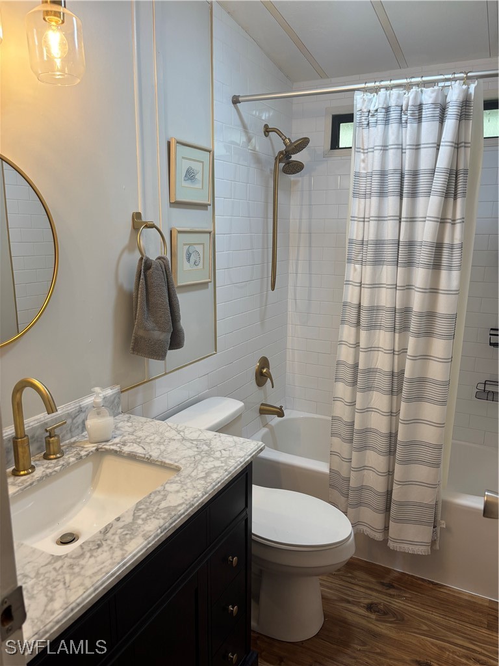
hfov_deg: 53.1
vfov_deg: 67.3
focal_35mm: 26
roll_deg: -0.7
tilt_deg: -12.4
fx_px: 500
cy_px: 333
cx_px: 250
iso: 80
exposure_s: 1/120
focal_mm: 5.96
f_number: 1.6
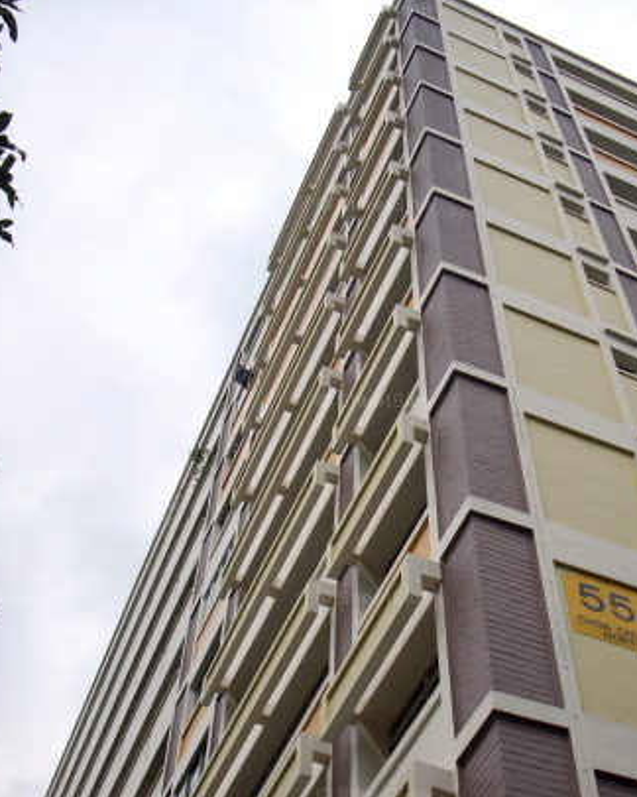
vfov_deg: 38.0
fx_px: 1155
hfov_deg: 30.4
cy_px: 403
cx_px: 464
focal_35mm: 49
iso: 80
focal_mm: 6.2
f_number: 5.6
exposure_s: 1/250
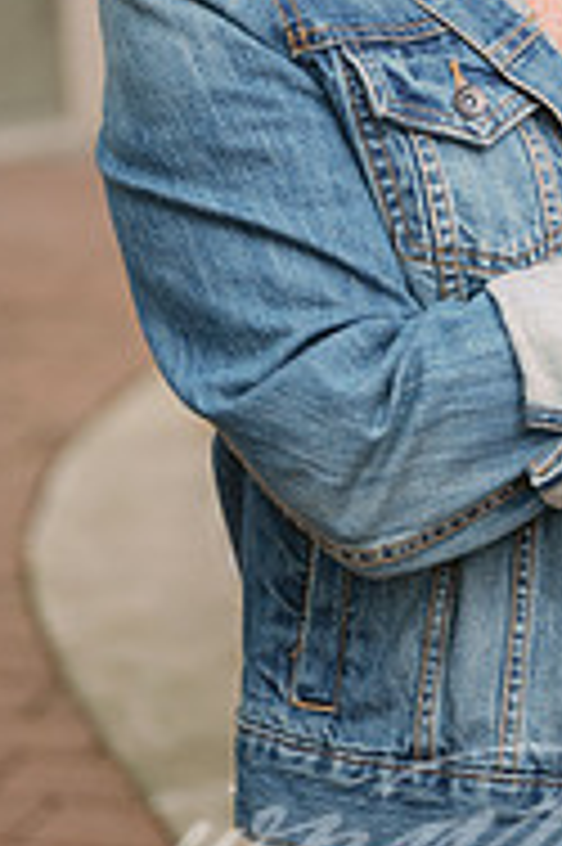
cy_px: 9
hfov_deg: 8.9
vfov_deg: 13.3
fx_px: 3589
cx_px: 611
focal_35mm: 153
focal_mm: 64
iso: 320
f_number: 2.8
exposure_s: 1/250
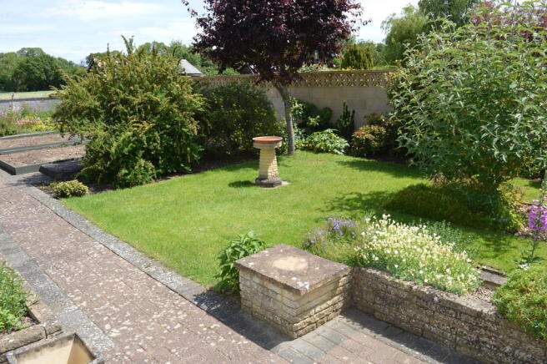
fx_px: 410
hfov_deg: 67.4
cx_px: 274
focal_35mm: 27
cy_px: 182
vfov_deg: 47.8
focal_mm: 18
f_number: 7.1
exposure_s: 1/200
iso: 100
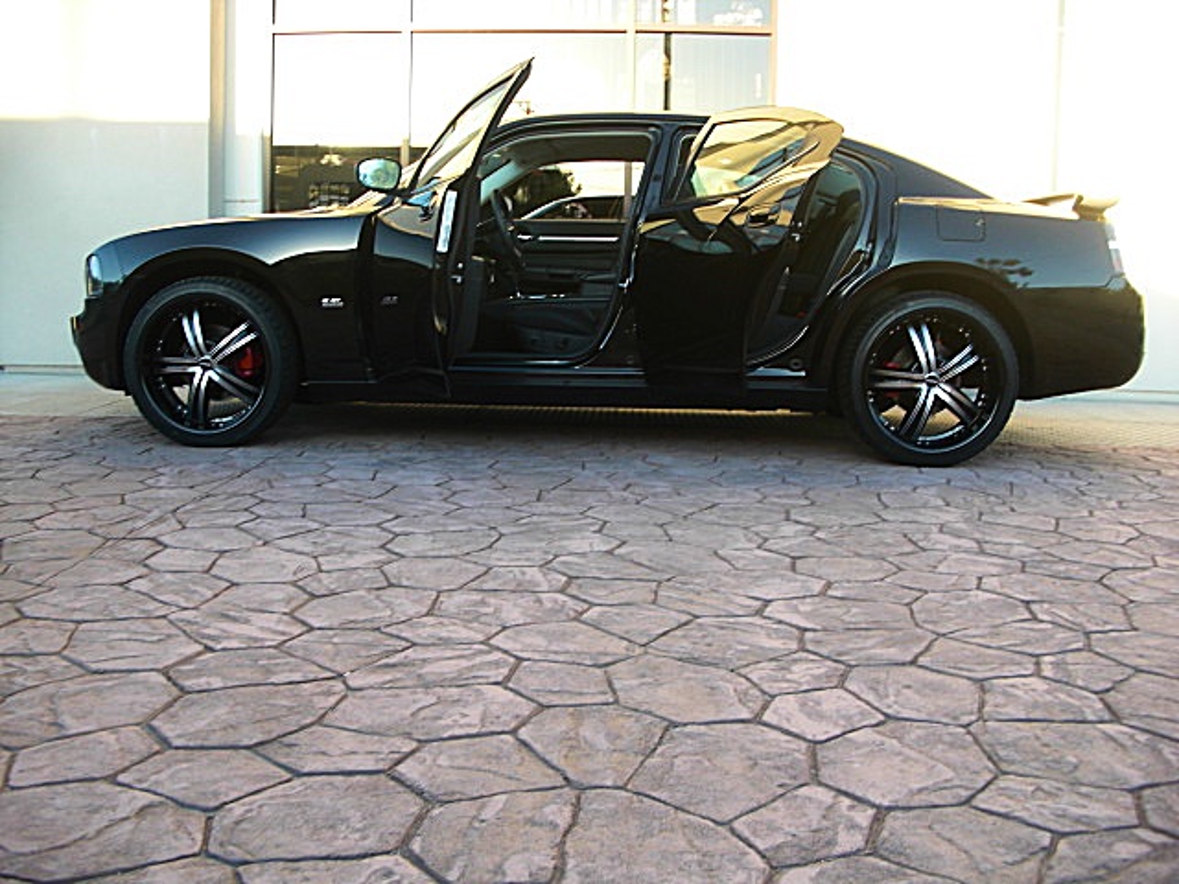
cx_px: 590
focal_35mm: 36
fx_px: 1226
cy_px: 442
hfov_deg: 51.4
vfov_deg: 39.7
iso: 50
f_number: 2.8
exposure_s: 1/60
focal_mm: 6.3
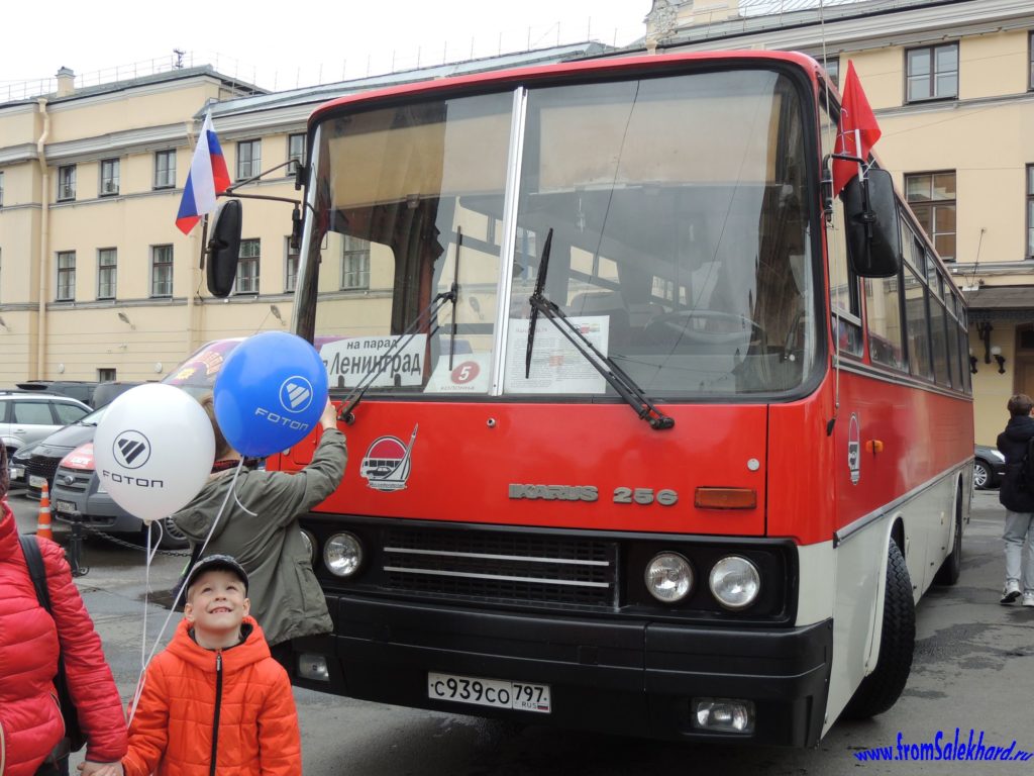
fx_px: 1195
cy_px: 388
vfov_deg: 36.0
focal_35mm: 40
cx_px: 517
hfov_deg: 46.8
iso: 100
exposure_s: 1/160
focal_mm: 7.1
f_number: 3.3
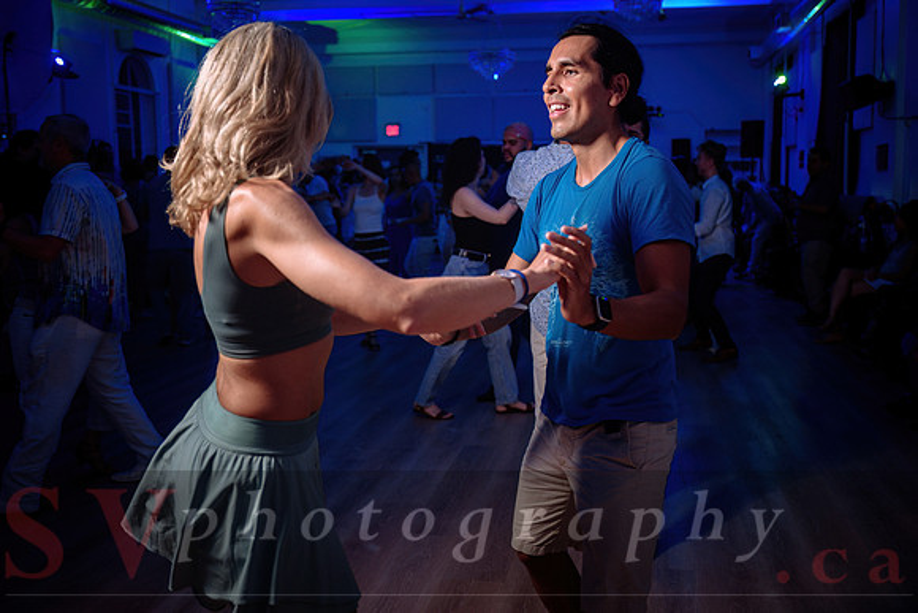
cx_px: 503
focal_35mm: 37
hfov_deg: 51.9
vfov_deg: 36.0
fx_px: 942
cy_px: 281
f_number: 2.8
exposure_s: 1/80
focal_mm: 33.5
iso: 800
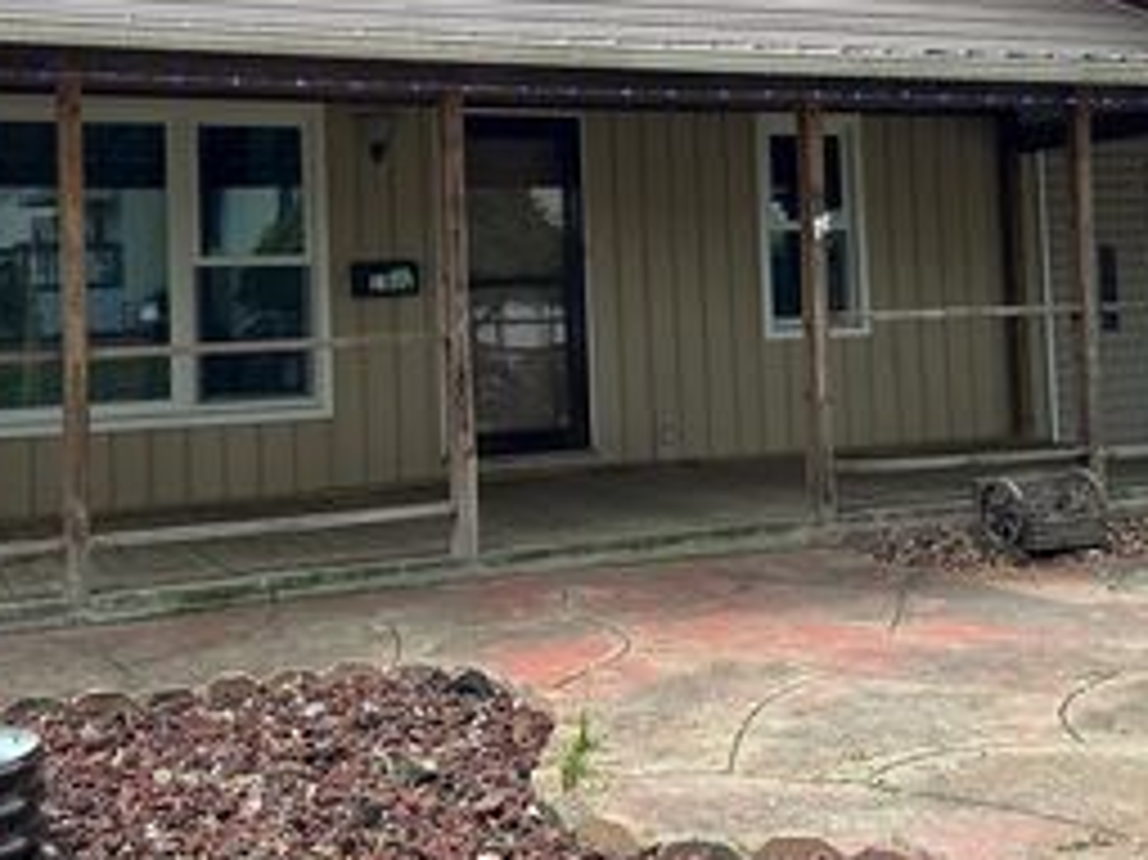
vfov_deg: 30.5
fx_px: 1558
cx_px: 486
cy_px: 245
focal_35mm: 47
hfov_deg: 40.3
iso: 80
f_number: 1.78
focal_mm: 6.86
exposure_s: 1/3247
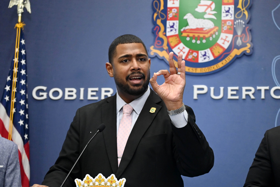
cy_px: 94
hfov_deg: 21.0
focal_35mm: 97
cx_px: 140
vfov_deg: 14.1
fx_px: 754
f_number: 5
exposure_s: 1/200
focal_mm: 65
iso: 3200
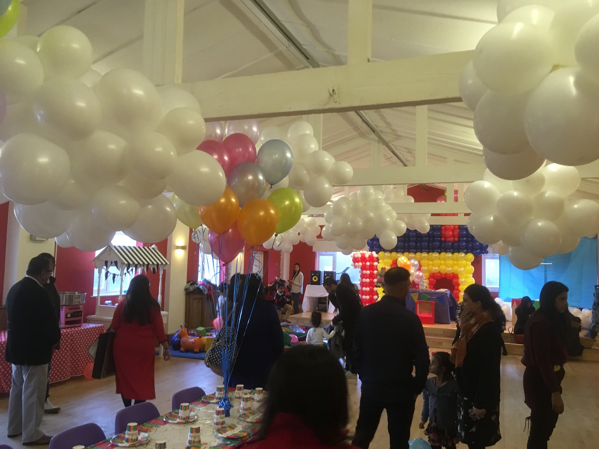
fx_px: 502
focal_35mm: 29
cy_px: 224
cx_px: 300
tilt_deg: +4.1
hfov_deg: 61.7
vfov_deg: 48.2
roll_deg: -1.8
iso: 200
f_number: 2.2
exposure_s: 1/33
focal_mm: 4.15
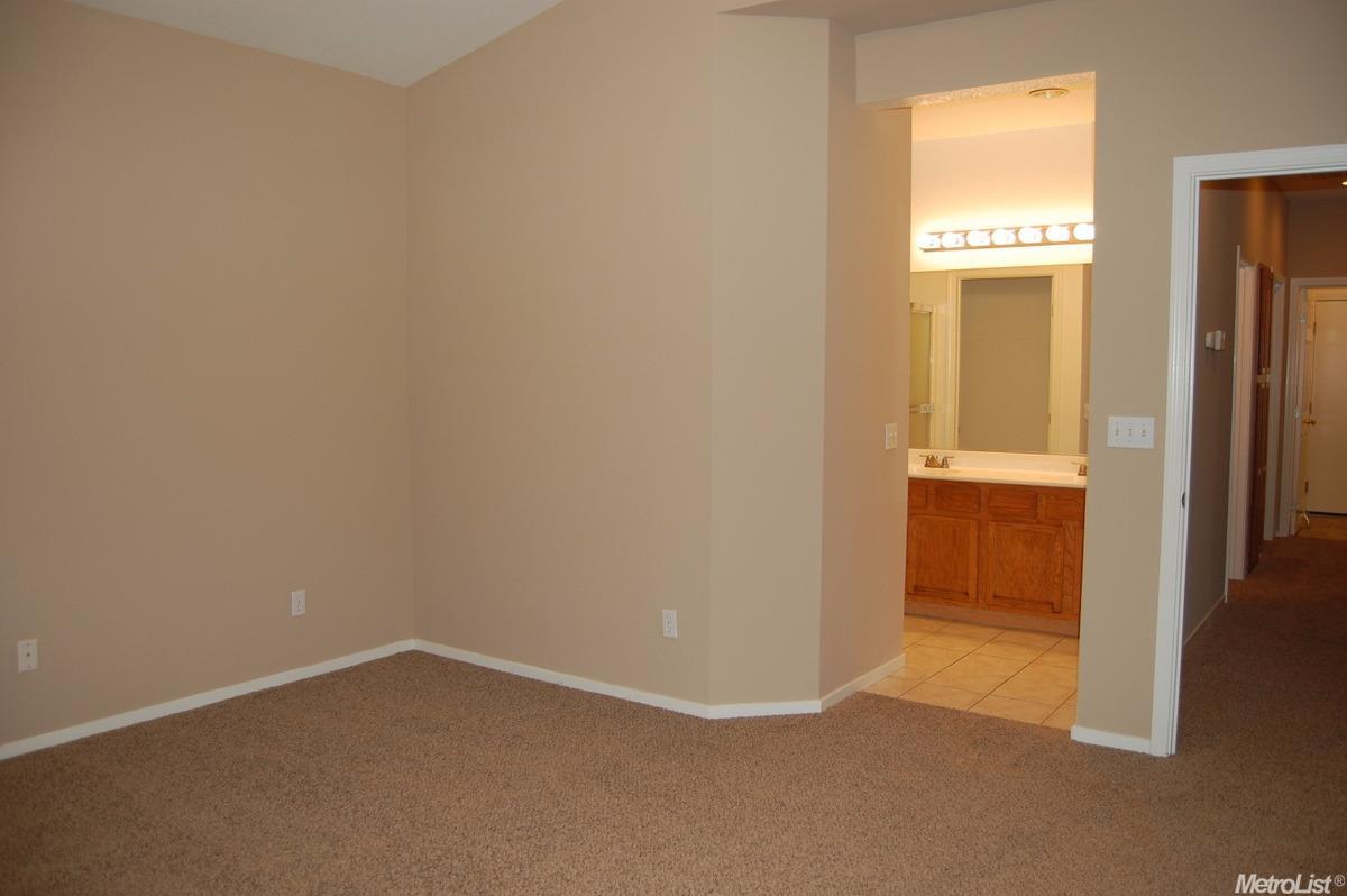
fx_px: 1009
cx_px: 674
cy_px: 448
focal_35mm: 27
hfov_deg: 67.4
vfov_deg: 47.9
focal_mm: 18
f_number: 3.5
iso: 200
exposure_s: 1/60
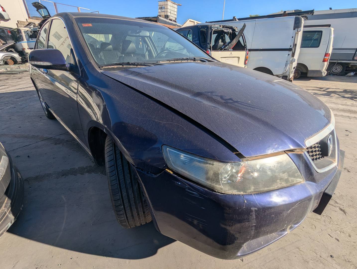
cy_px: 134
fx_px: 165
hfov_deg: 94.4
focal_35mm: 16
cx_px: 178
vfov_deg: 78.3
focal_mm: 2.35
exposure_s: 1/2381
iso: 41
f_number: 2.2
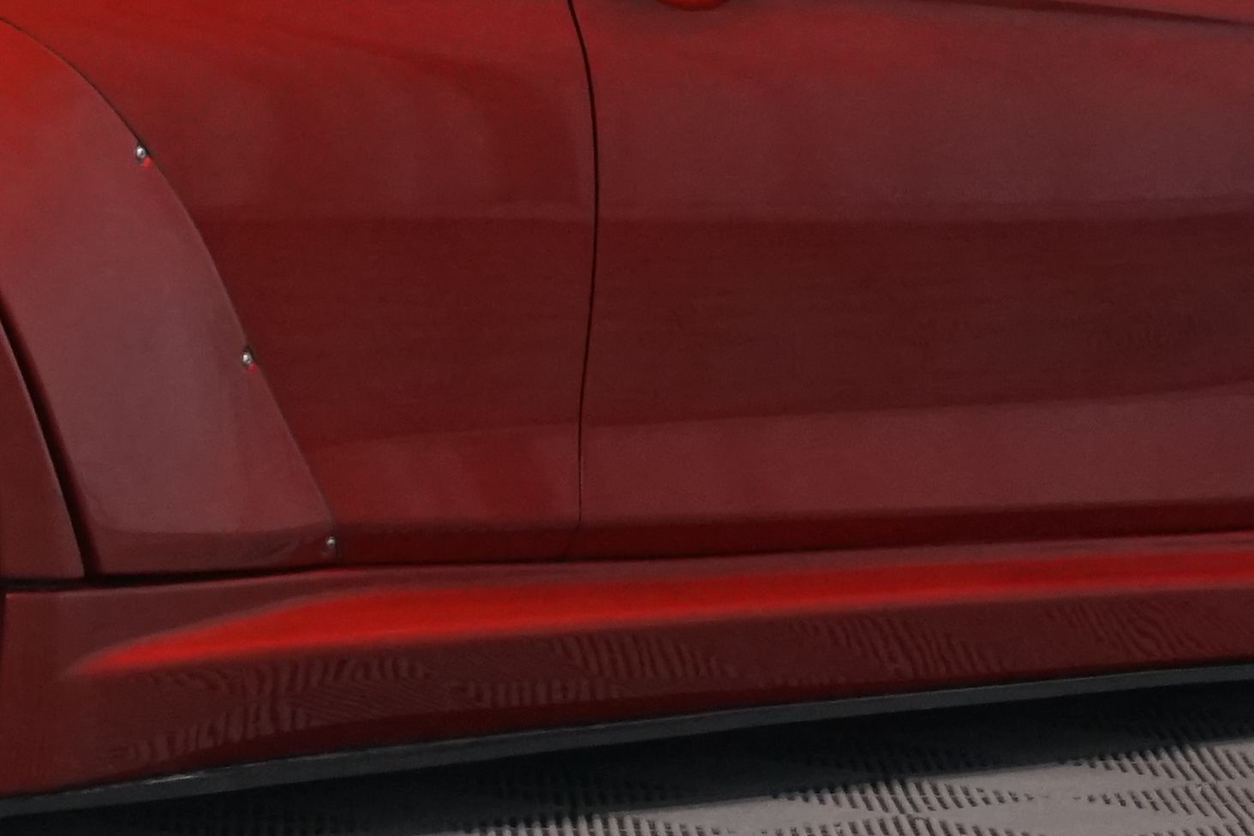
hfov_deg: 8.2
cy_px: -280
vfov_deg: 5.5
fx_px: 8708
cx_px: -267
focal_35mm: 250
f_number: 9
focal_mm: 61
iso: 2000
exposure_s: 1/25
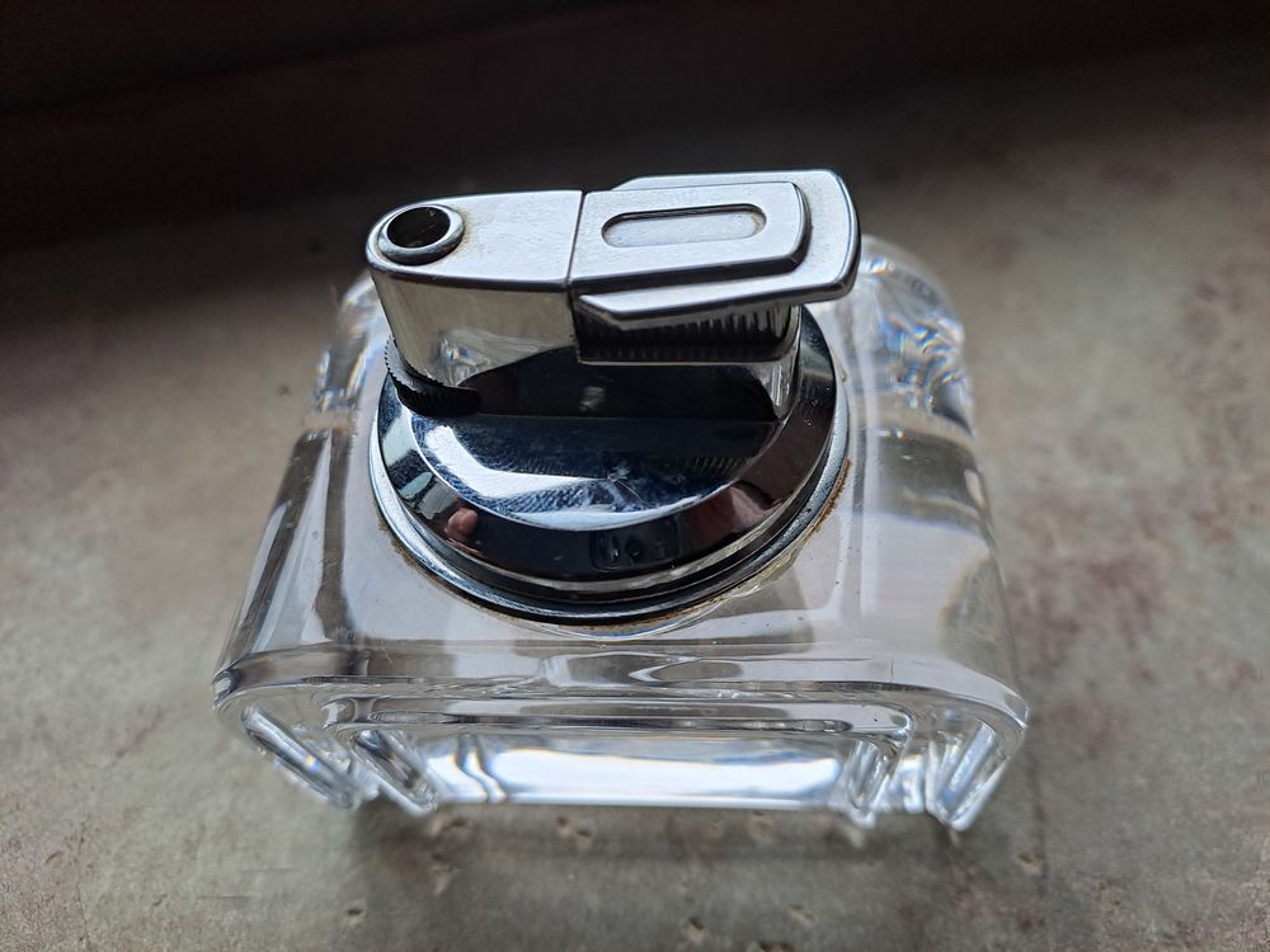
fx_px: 917
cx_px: 635
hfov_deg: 69.4
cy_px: 476
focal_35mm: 25
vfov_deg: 54.9
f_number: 1.8
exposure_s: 1/60
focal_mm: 4.65
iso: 125
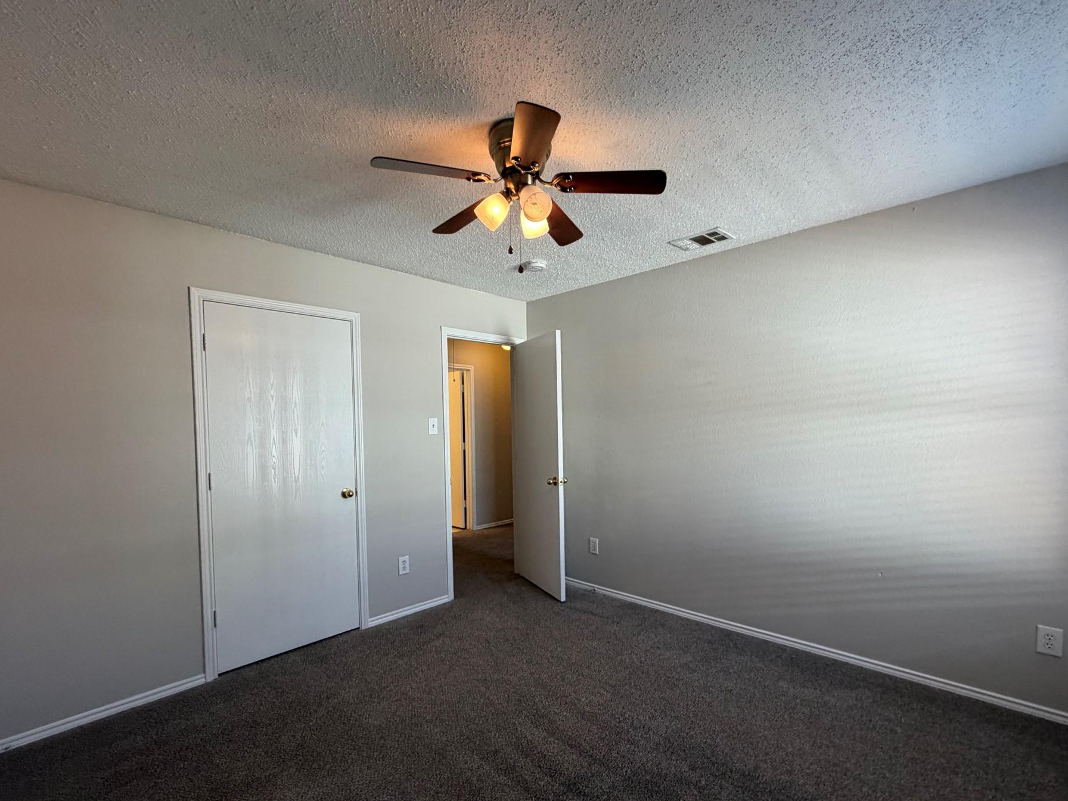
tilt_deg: -2.9
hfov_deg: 94.5
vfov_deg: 77.9
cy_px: 437
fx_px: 494
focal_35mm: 16
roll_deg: +1.5
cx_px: 541
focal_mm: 2.22
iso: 250
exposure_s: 1/120
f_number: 2.2
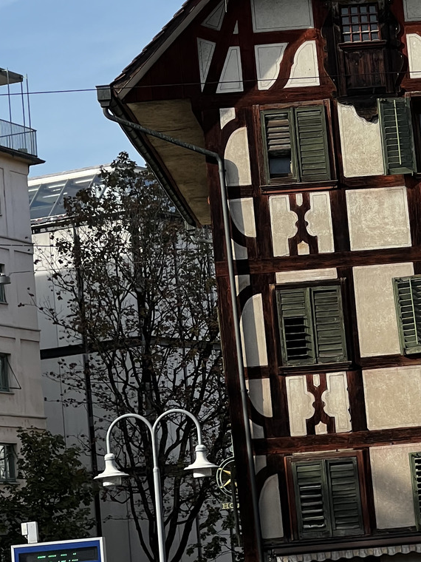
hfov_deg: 9.2
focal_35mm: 162
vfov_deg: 12.2
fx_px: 2627
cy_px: 219
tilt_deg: +10.6
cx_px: 299
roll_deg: +4.9
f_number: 2.8
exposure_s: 1/440
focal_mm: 9
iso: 32
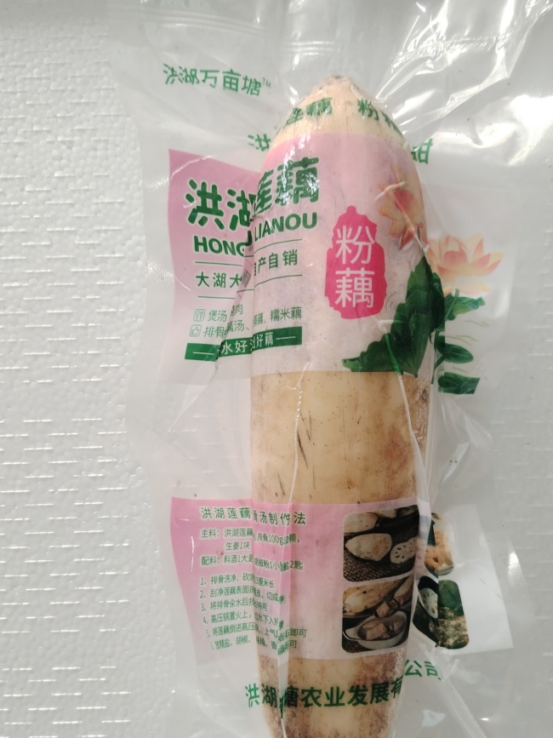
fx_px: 682
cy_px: 391
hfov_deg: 44.1
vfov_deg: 56.8
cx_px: 288
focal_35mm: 32
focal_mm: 4.25
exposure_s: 1/50
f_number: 1.8
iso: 314
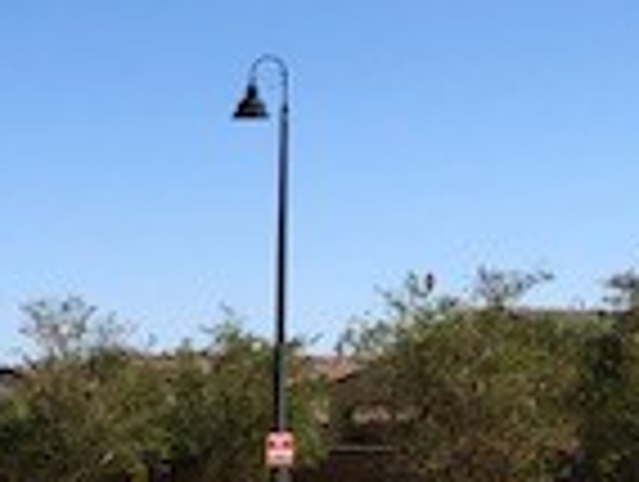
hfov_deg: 13.3
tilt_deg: -3.6
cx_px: -670
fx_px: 2330
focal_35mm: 126
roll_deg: +0.9
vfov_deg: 11.5
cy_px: 595
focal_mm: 3.99
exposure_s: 1/2114
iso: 20
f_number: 1.8
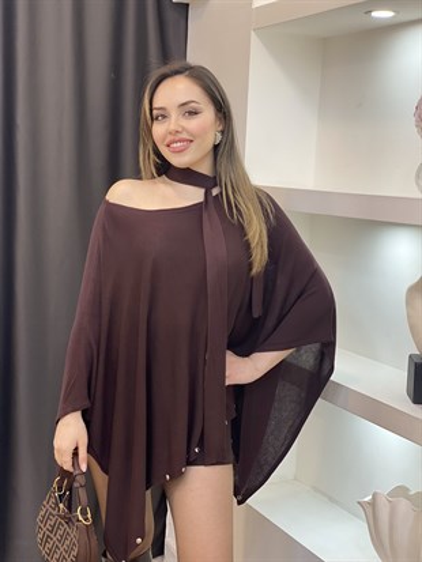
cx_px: 211
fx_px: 845
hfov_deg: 28.0
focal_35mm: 52
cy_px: 281
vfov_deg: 36.8
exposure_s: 1/100
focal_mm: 6
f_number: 2
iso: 125
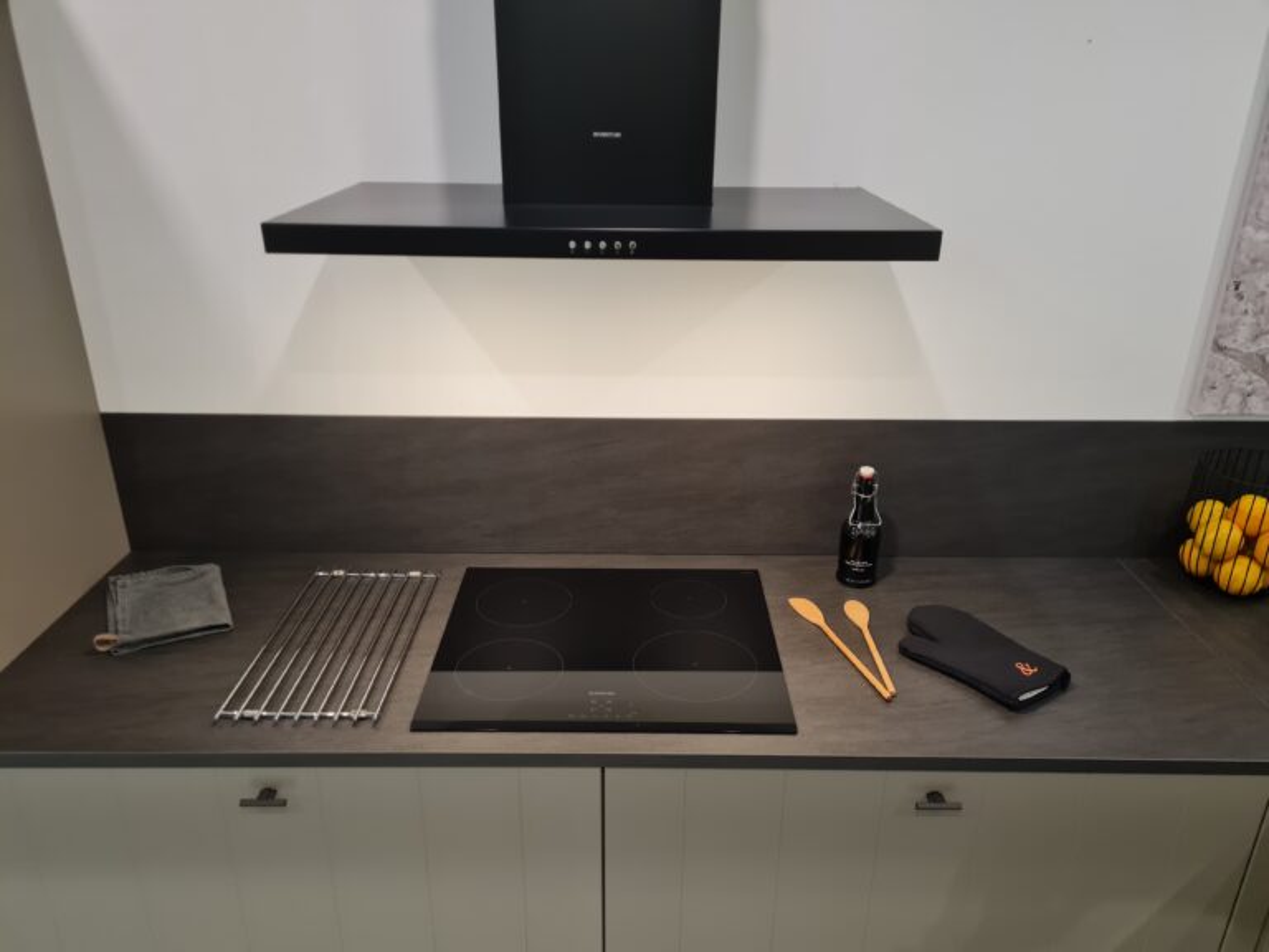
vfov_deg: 53.1
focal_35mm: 26
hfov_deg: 67.3
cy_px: 476
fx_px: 953
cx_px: 634
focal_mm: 5.4
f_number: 1.8
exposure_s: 1/50
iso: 320
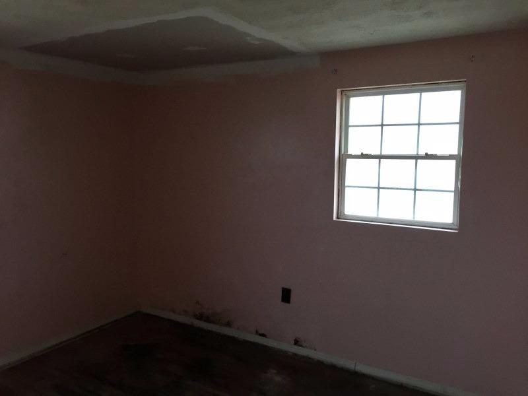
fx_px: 442
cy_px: 198
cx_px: 264
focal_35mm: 29
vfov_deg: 48.2
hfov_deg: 61.7
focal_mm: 4.15
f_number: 2.2
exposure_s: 1/10
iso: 125
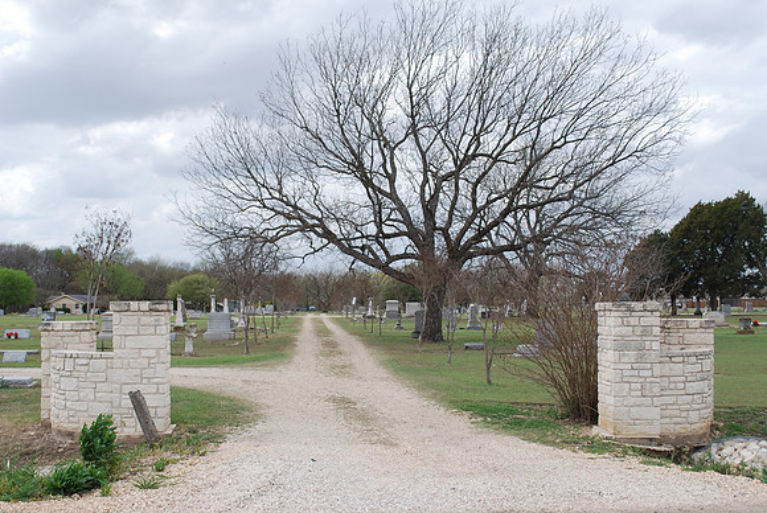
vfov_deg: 30.9
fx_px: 928
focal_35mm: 44
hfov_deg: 44.9
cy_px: 256
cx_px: 384
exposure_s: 1/250
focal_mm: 29
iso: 100
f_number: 8
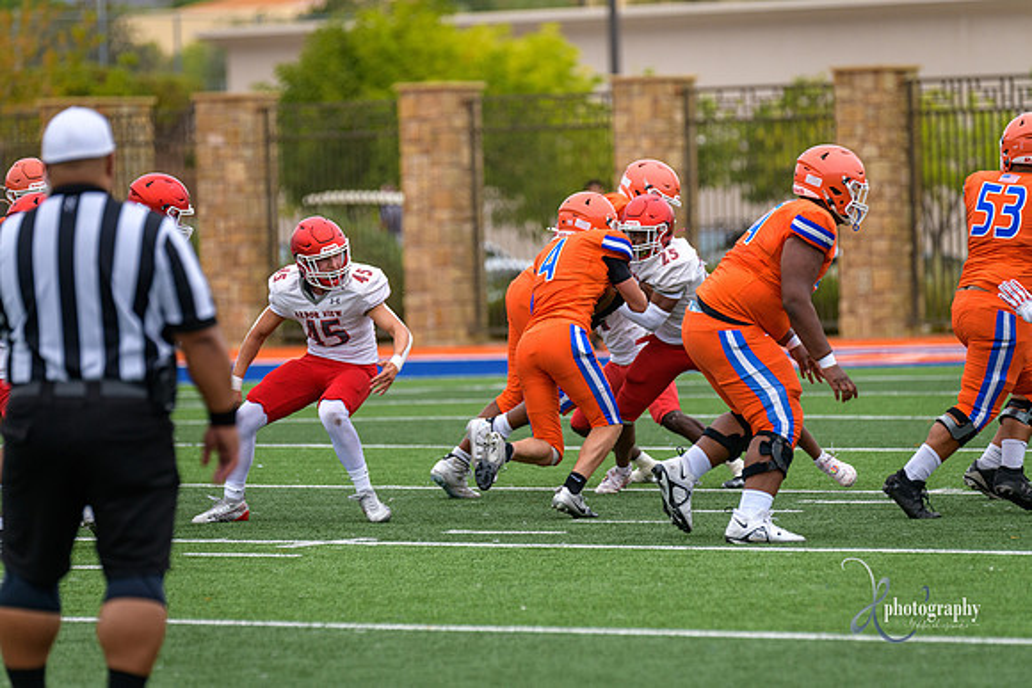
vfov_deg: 5.5
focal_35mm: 250
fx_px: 7168
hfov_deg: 8.2
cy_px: 344
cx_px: 516
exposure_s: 1/1000
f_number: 3.5
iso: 450
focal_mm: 250
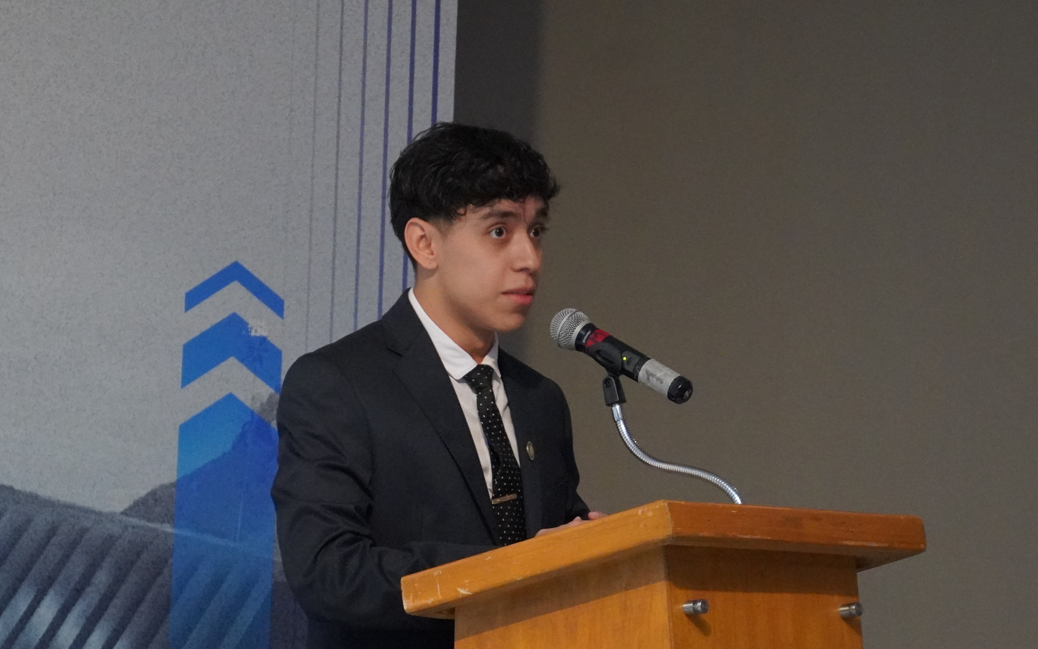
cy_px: 521
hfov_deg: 4.4
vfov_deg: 2.7
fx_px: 13523
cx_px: 576
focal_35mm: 478
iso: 6400
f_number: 6.3
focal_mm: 206
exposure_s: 1/25
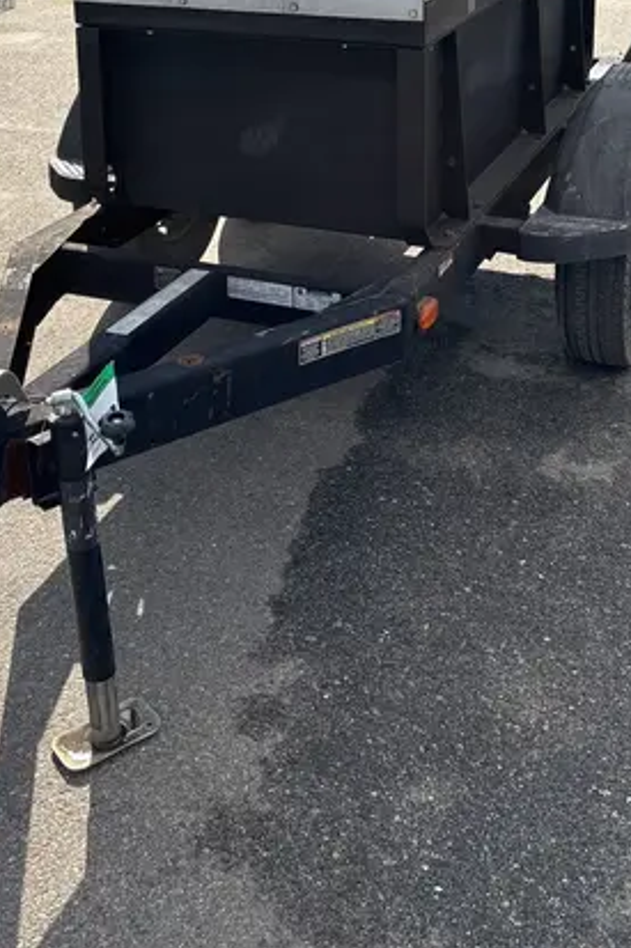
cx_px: 298
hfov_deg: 28.0
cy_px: 123
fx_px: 1263
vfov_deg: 38.7
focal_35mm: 48
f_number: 1.6
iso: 50
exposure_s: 1/3788
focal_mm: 5.96
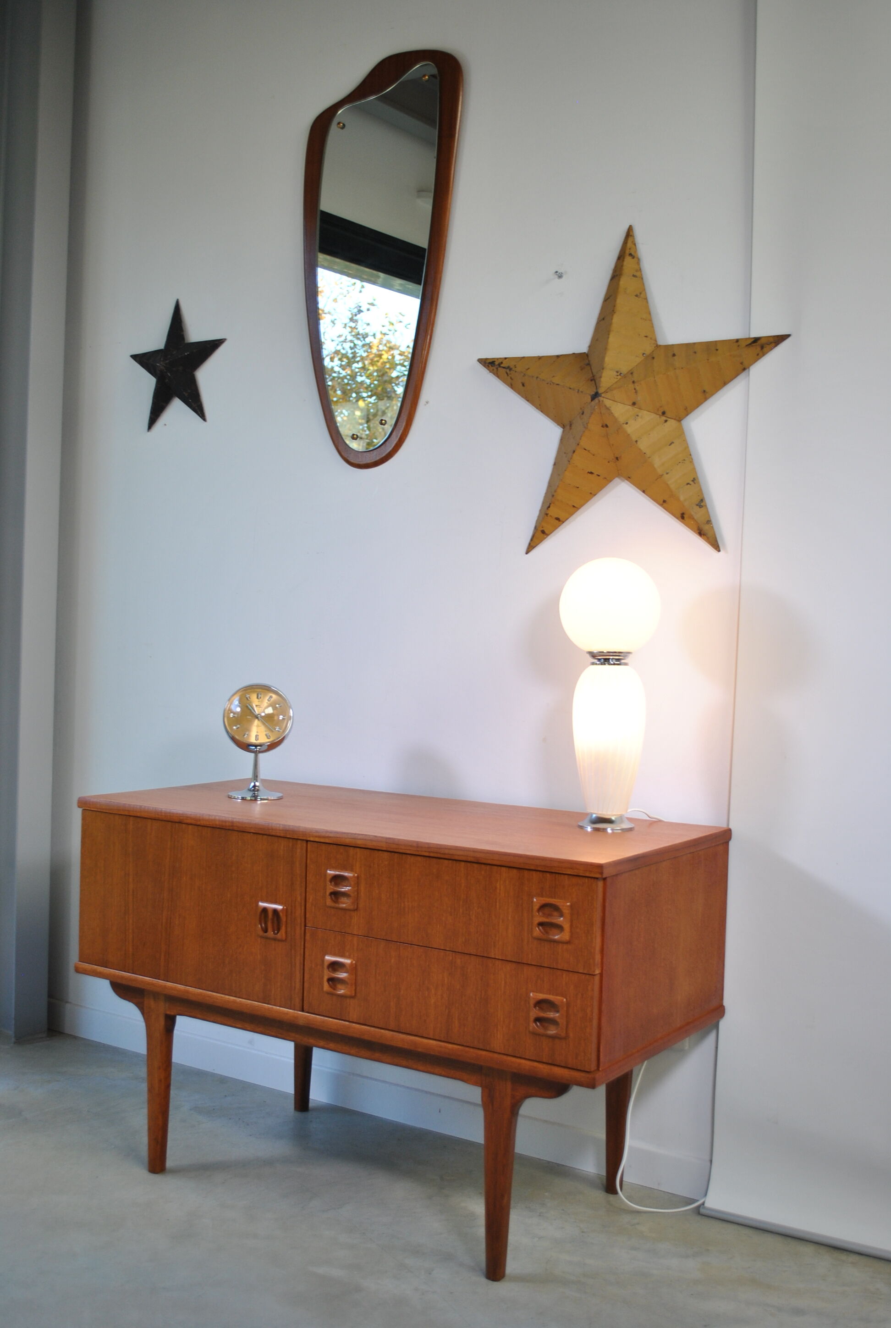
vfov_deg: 49.5
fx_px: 1441
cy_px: 664
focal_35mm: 39
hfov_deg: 34.4
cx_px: 446
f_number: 4.5
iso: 200
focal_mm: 26
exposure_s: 1/80
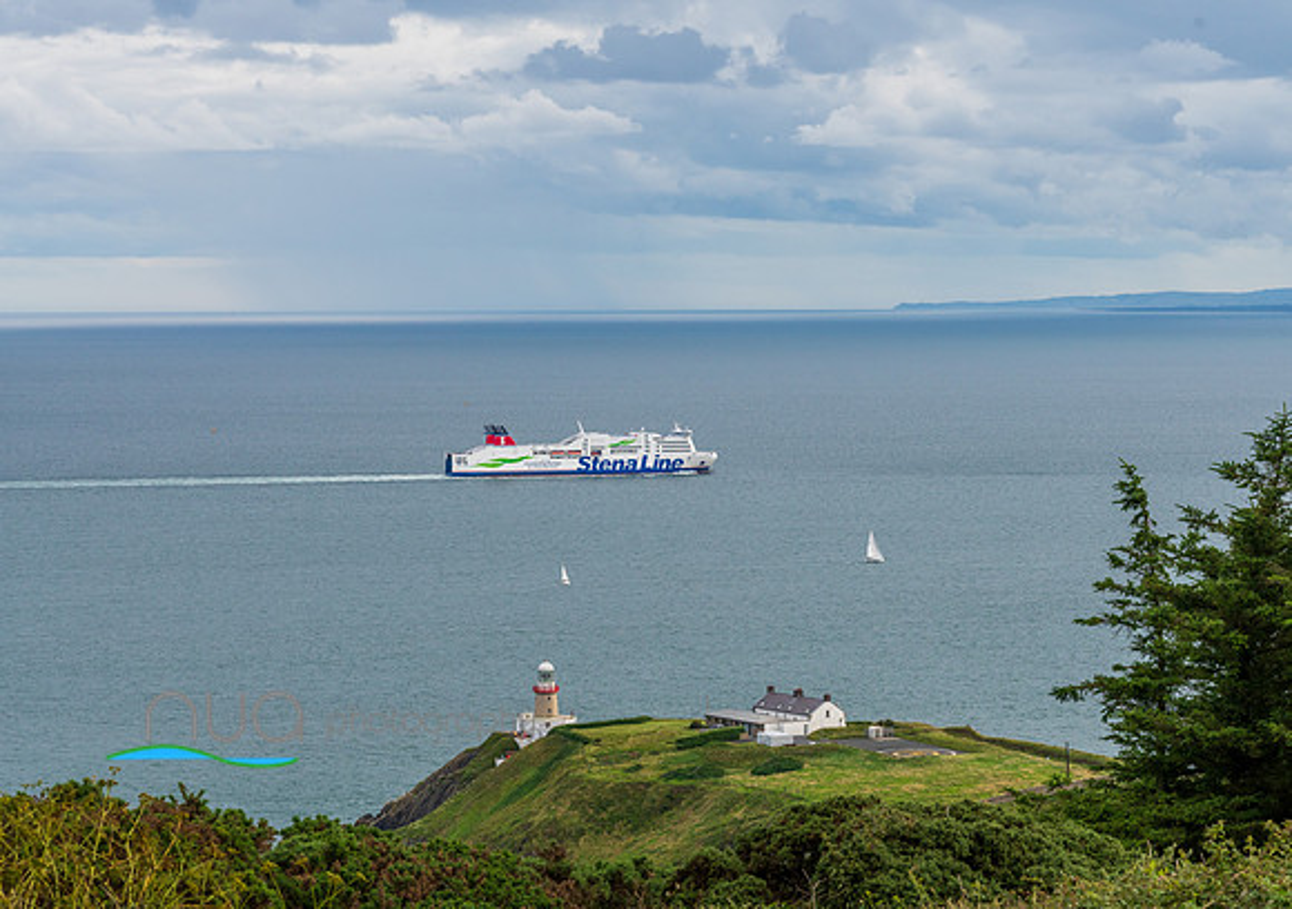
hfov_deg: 18.4
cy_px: 467
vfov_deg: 13.0
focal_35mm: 109
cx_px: 688
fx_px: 3978
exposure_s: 1/500
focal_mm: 100
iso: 640
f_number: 11
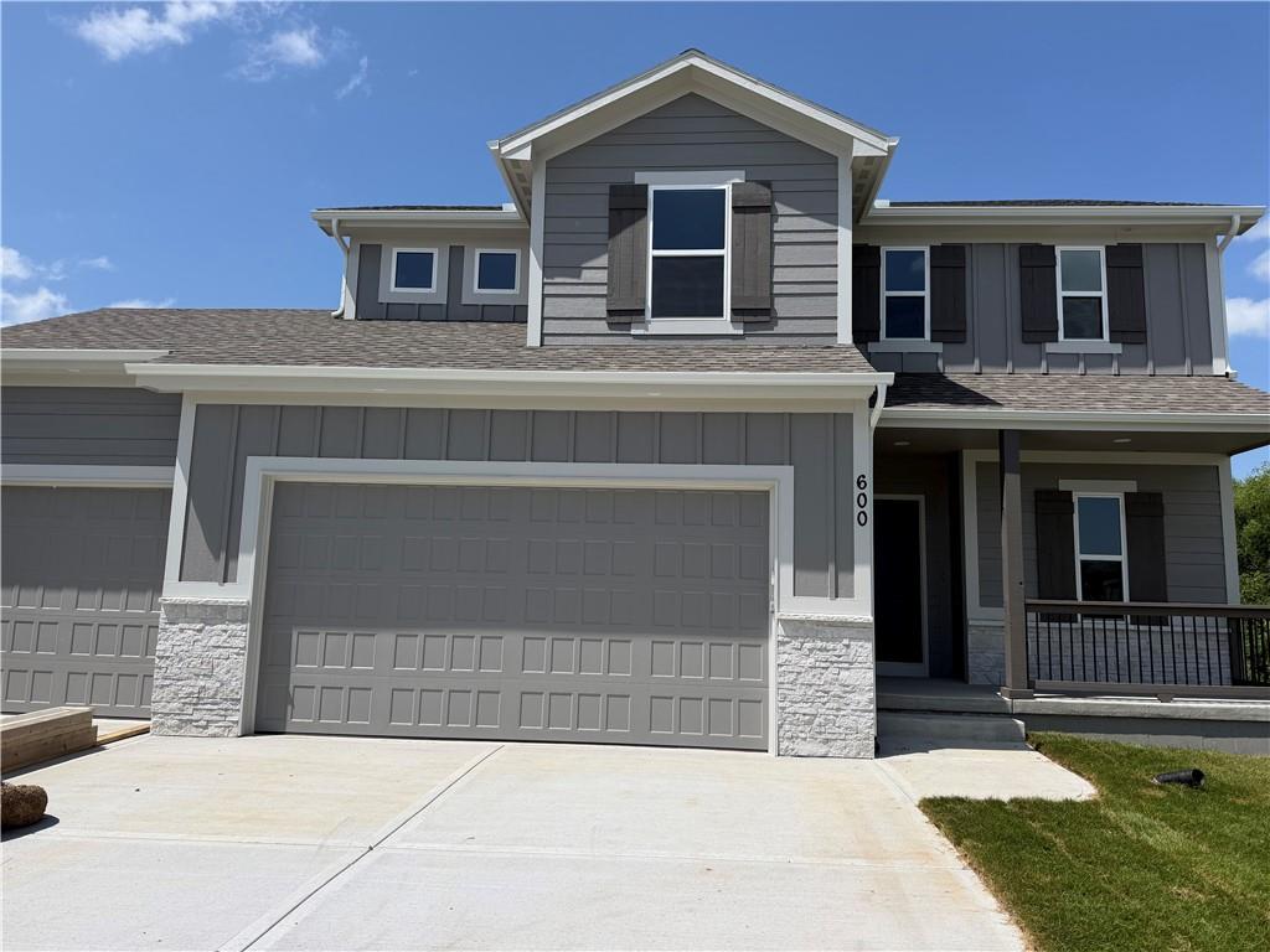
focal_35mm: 24
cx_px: 635
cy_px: 476
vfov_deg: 56.8
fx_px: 881
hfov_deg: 71.6
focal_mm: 6.76
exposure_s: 1/6711
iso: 80
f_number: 1.78
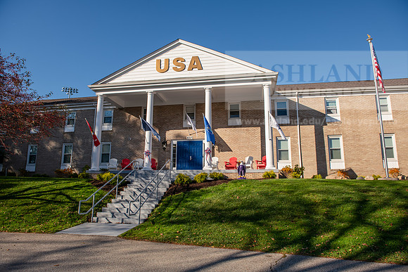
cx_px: 204
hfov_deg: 73.7
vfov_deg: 53.2
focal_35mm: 24
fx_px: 272
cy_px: 136
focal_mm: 24
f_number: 5.6
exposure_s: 1/500
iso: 100
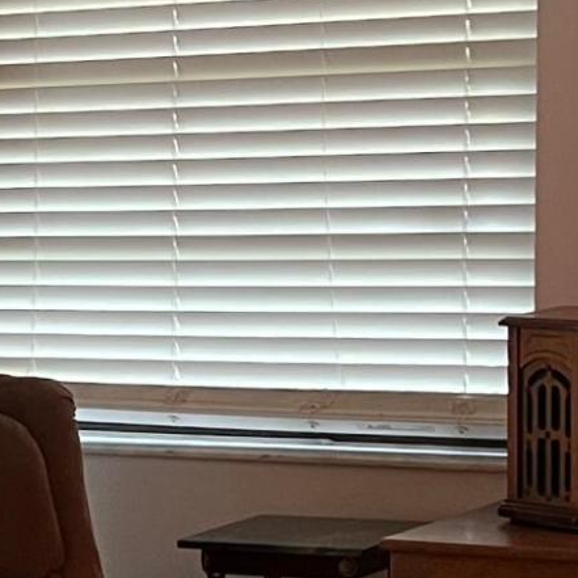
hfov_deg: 11.2
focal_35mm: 150
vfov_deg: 11.6
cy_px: 467
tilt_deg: -6.8
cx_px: -267
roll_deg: +1.4
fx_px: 2834
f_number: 1.5
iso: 320
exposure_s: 1/60
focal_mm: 5.7
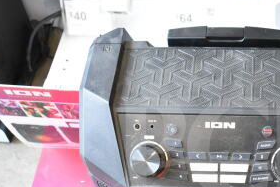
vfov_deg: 18.6
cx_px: 211
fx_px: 560
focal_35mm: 72
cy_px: 176
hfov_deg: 27.7
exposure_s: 1/80
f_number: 4
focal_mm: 22
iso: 1600
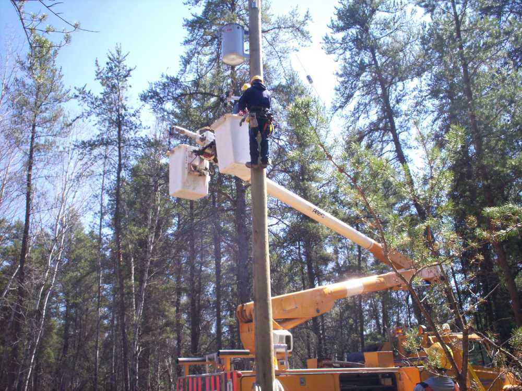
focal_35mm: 36
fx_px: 543
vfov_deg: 39.7
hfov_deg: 51.4
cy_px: 196
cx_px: 261
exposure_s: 1/189
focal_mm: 6
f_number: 4.5
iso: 100
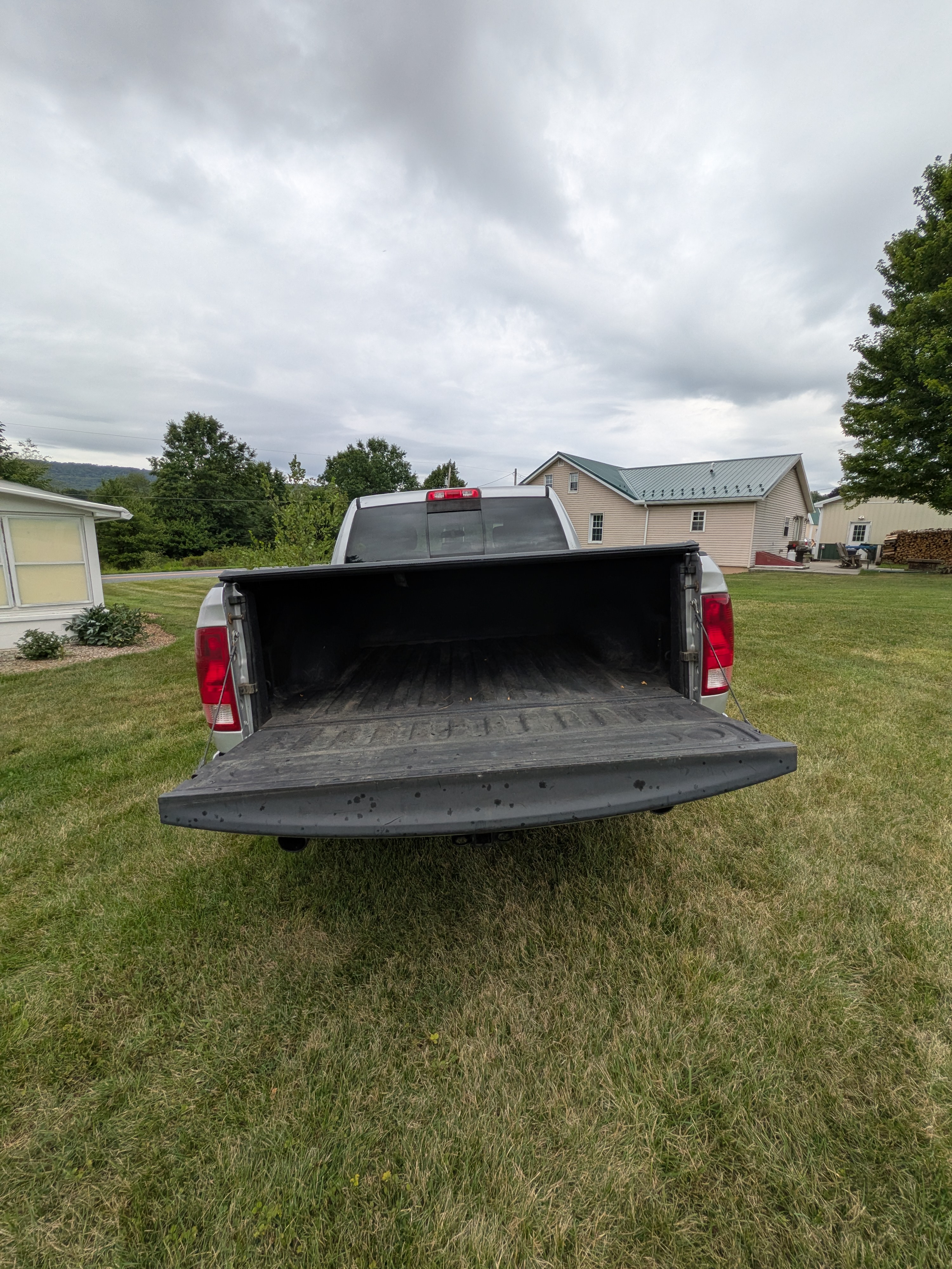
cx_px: 476
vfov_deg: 102.1
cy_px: 634
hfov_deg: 85.7
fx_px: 513
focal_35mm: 14
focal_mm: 1.85
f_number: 2.2
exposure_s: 1/830
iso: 51
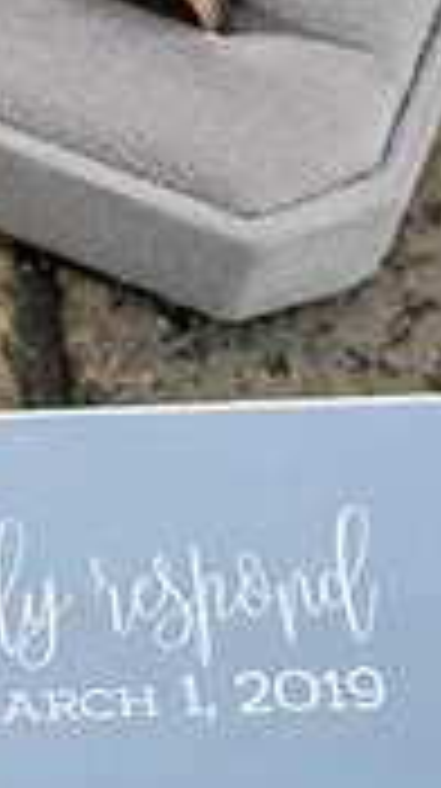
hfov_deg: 6.8
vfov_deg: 12.3
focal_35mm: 174
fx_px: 3629
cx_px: -410
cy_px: 61
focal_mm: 50
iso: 125
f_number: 2.8
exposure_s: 1/250
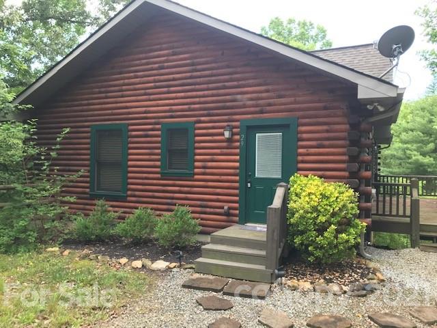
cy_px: 164
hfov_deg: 63.4
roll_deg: -0.3
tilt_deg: +0.5
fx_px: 353
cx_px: 218
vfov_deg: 49.7
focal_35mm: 28
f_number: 1.8
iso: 20
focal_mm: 3.99
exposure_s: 1/105
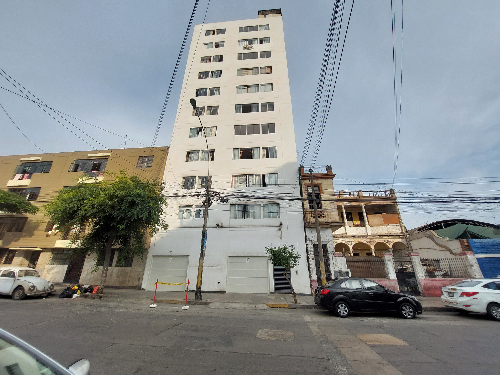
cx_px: 250
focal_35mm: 13
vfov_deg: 89.9
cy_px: 188
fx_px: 188
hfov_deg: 106.2
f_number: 2.2
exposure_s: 1/1471
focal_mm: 1.74
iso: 50
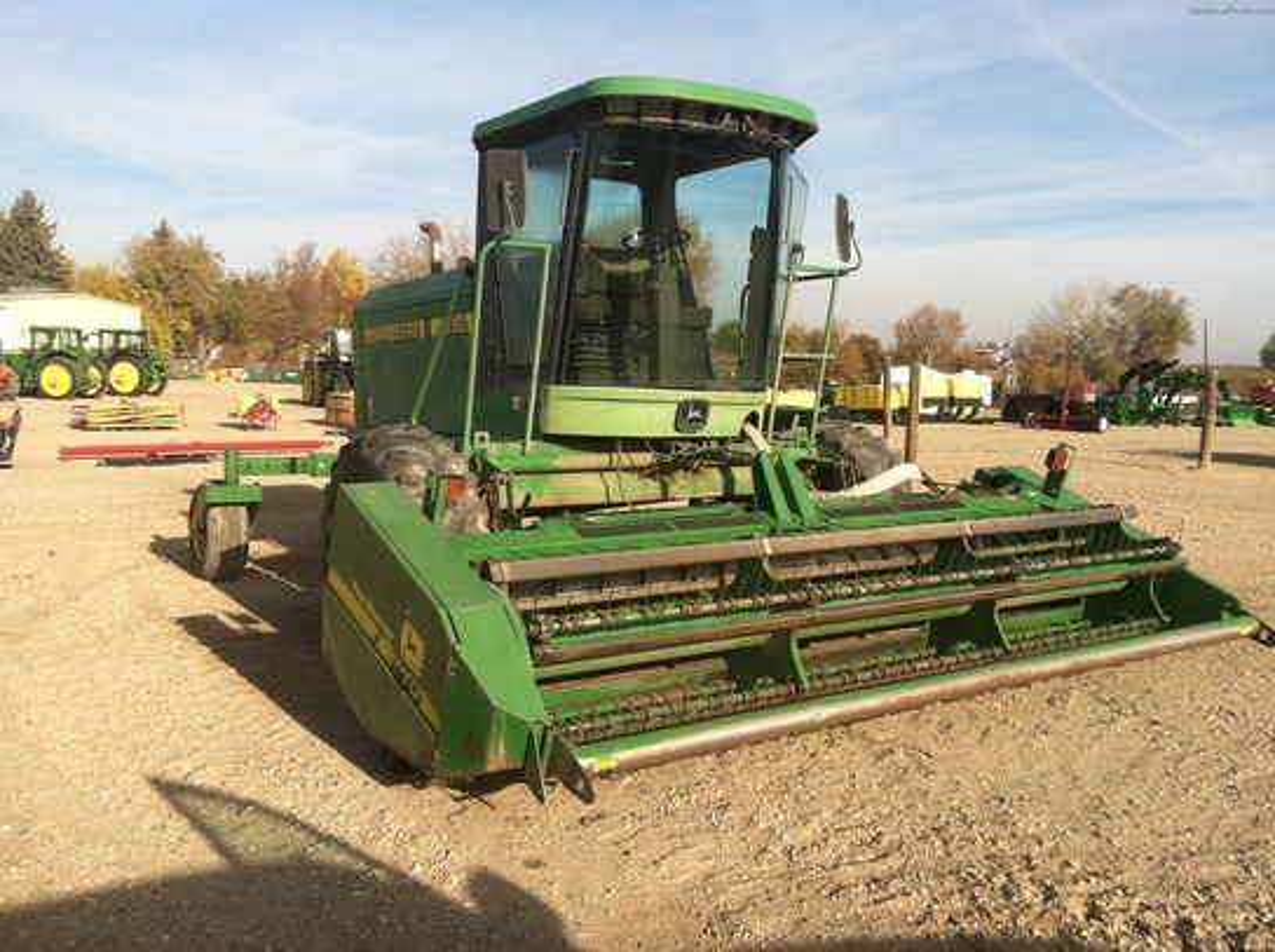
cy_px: 476
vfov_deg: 40.6
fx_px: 1287
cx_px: 638
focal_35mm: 35
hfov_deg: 52.7
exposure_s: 1/1169
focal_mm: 3.85
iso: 80
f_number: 2.8
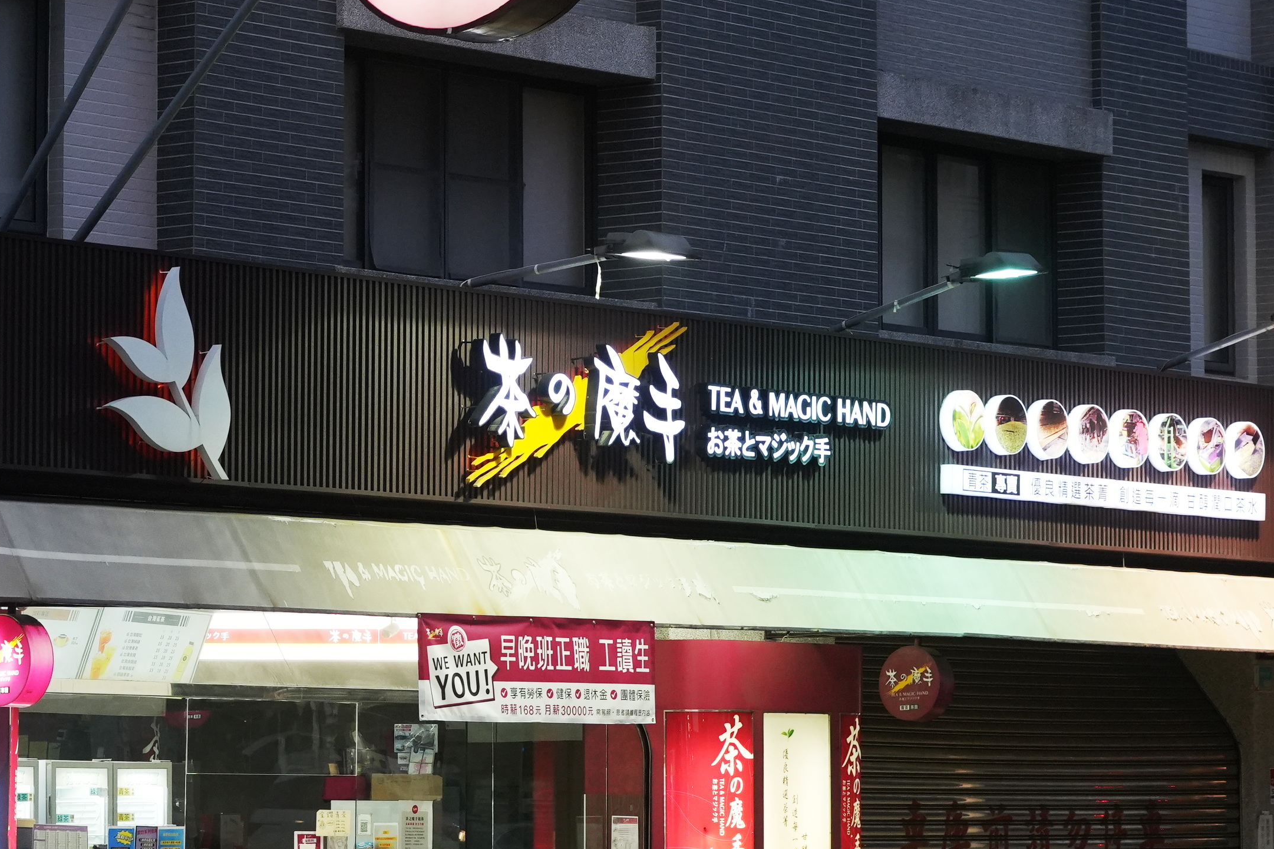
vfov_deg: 10.5
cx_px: 369
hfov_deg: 15.7
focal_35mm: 130
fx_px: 4600
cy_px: 380
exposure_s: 1/200
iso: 1600
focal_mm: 61
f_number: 4
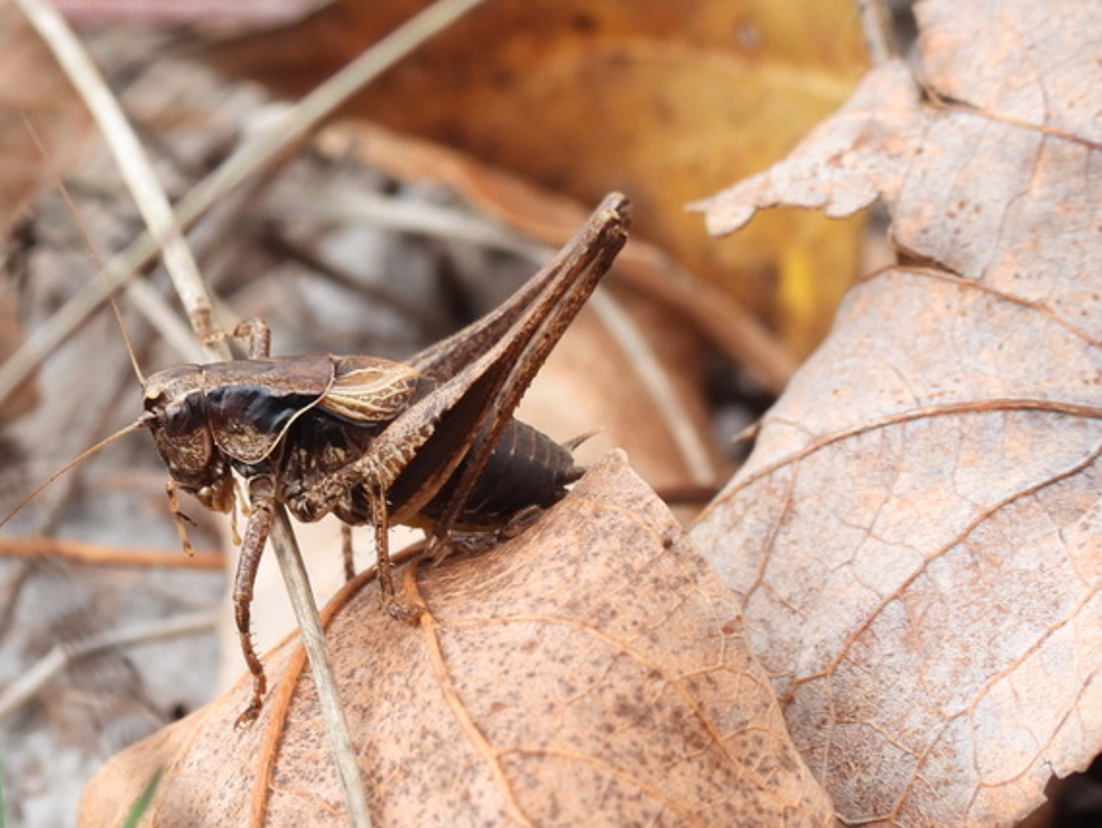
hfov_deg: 12.5
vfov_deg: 9.5
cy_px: 547
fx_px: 5000
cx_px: 295
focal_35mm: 157
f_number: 4.5
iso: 200
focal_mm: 18.7
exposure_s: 1/125
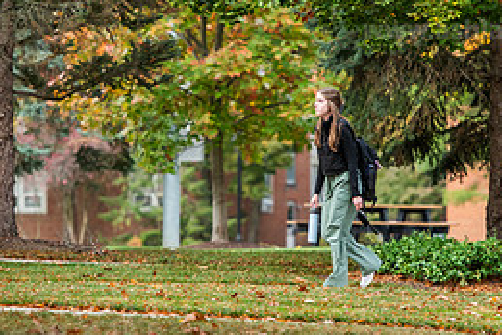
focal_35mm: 356
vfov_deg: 3.9
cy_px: 70
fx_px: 4964
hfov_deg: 5.8
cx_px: 275
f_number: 3.2
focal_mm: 160
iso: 500
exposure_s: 1/320
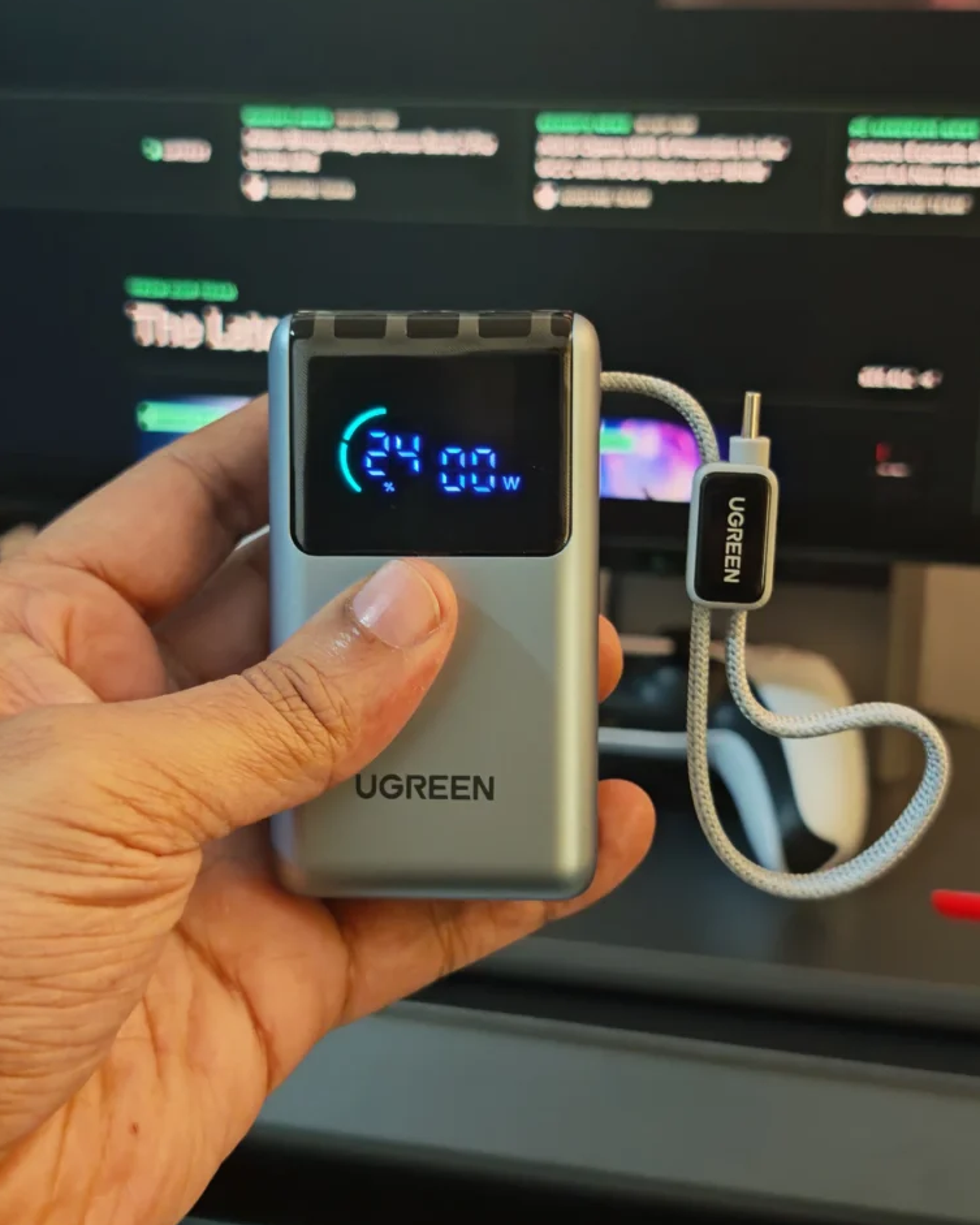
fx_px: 1849
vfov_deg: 36.6
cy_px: 565
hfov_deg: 29.7
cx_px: 496
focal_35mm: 51
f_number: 1.4
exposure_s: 1/50
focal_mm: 6.83
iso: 160
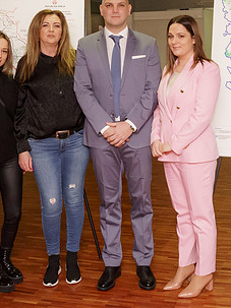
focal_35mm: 62
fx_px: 552
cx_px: 178
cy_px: 92
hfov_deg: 23.4
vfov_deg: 30.9
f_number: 4
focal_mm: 24
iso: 2500
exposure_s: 1/250
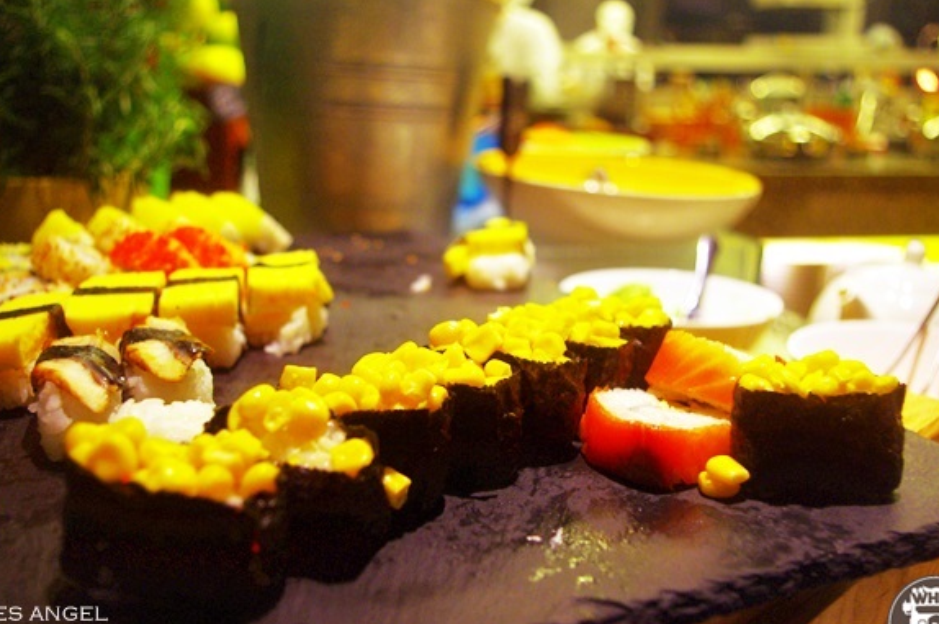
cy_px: 317
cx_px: 444
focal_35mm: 37
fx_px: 964
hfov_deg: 51.9
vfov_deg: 35.8
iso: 400
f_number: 4
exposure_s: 1/50
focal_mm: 21.25
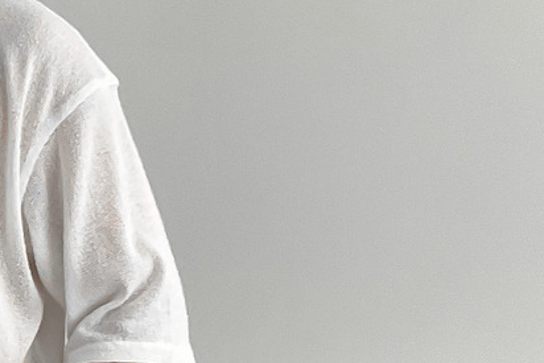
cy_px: 366
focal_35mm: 117
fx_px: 1769
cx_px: -144
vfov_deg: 11.6
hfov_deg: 16.6
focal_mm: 3
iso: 50
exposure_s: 1/120
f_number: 1.8
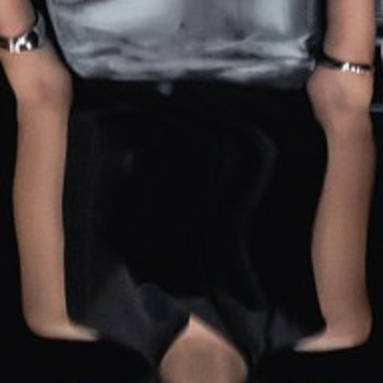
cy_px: -1331
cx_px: 397
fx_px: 6710
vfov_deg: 3.1
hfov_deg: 3.3
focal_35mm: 536
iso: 2000
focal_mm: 63
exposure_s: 1/250
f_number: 4.5
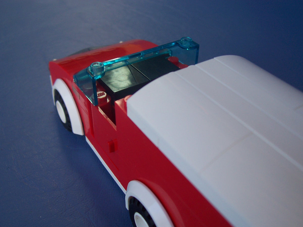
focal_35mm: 37
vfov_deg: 38.7
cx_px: 152
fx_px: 324
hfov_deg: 50.1
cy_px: 114
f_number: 2.8
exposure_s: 1/180
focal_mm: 5.6
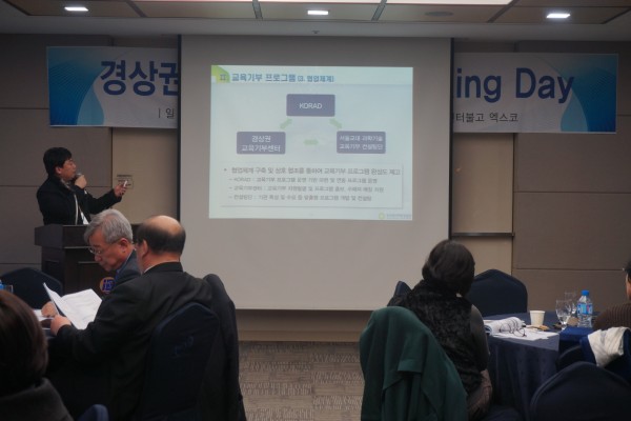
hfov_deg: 30.5
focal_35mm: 66
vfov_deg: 20.6
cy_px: 210
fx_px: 1157
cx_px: 316
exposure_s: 1/40
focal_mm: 44
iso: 400
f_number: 5.6
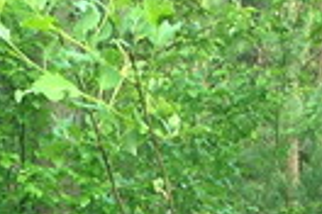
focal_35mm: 264
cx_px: 27
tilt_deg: -10.7
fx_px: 2361
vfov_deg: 5.0
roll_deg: +1.5
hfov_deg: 7.8
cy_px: 596
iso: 50
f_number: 2.4
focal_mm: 4.28
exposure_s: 1/60
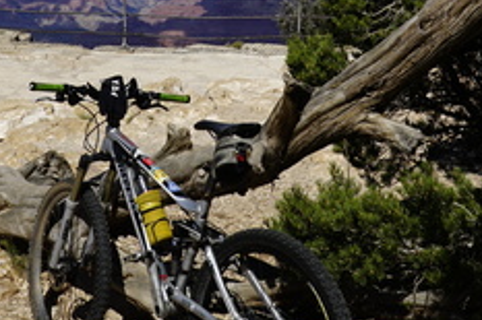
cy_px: -8
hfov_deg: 30.8
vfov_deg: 20.2
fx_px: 870
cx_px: 172
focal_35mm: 65
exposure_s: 1/160
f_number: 16
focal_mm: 18
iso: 100
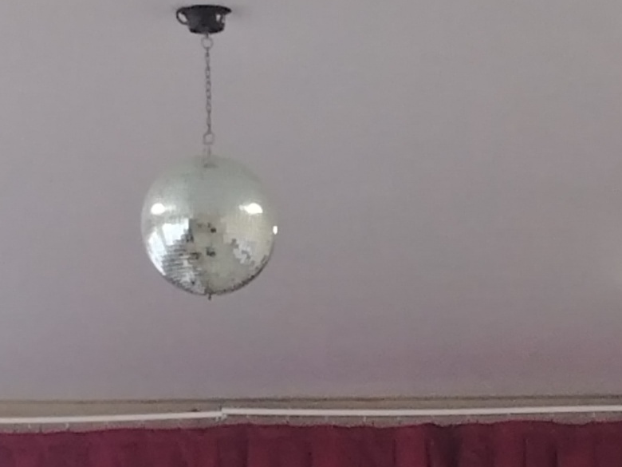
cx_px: 424
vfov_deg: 6.8
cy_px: 1282
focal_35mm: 200
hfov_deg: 9.9
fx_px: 3594
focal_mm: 5.25
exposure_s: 1/50
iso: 541
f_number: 1.75
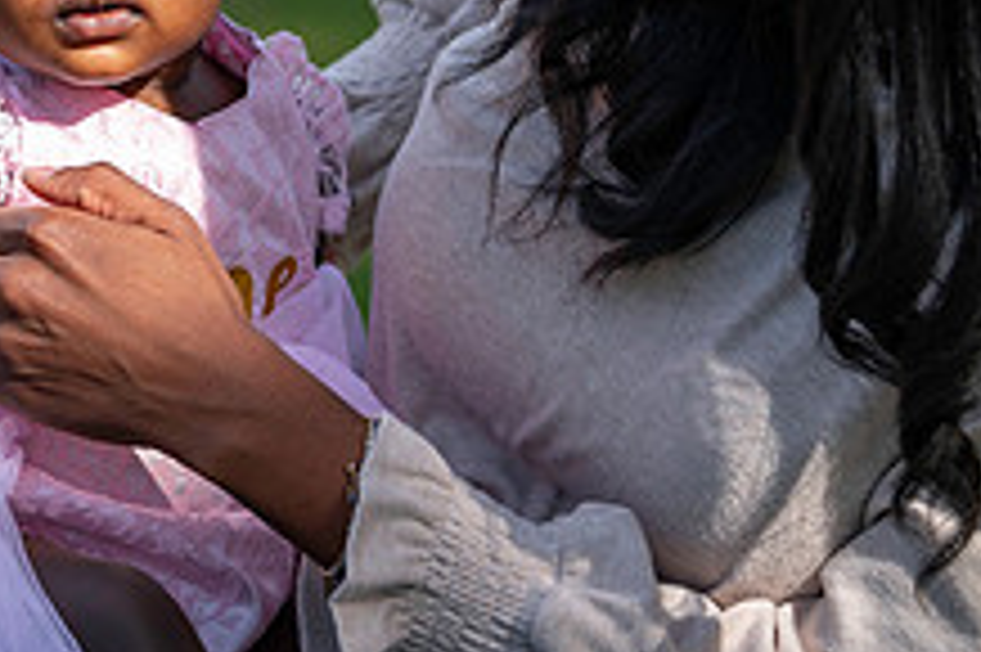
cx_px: 207
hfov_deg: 6.4
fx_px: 8713
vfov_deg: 4.3
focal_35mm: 320
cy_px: 31
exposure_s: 1/1250
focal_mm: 120
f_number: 4
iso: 250
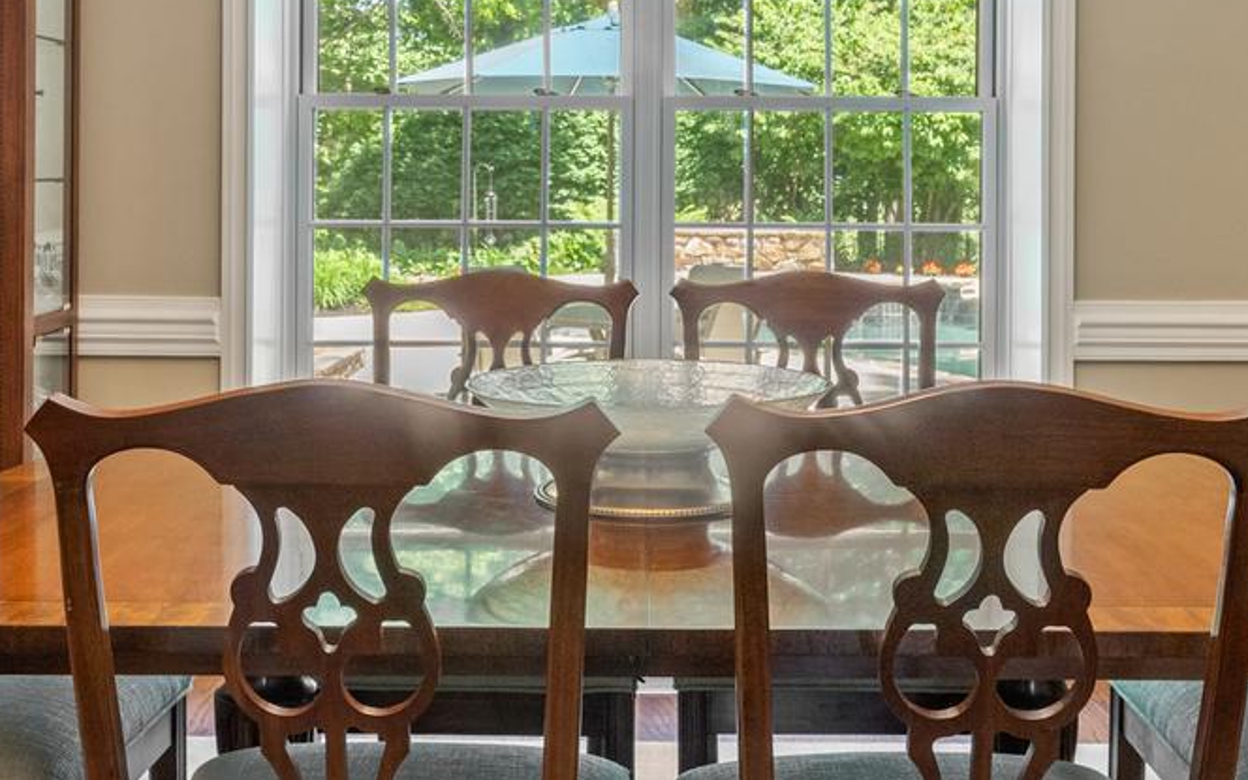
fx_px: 1497
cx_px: 645
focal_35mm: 44
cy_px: 179
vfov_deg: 28.7
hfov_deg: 45.3
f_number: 7.1
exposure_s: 1/6
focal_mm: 14
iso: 400
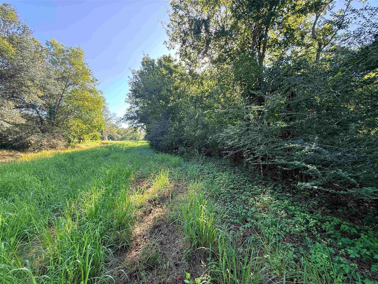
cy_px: 142
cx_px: 189
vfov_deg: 85.7
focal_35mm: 14
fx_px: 153
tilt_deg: +0.3
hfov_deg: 102.1
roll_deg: -1.3
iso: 64
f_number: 2.2
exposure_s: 1/180
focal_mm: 2.22
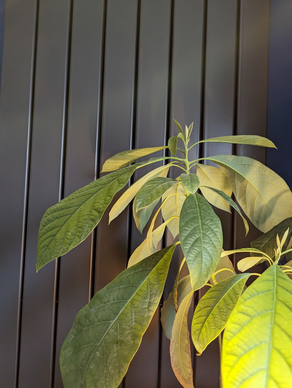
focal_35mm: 24
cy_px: 194
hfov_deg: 56.9
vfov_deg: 71.5
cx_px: 146
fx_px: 269
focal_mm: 6.81
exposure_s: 1/110
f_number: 1.85
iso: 557
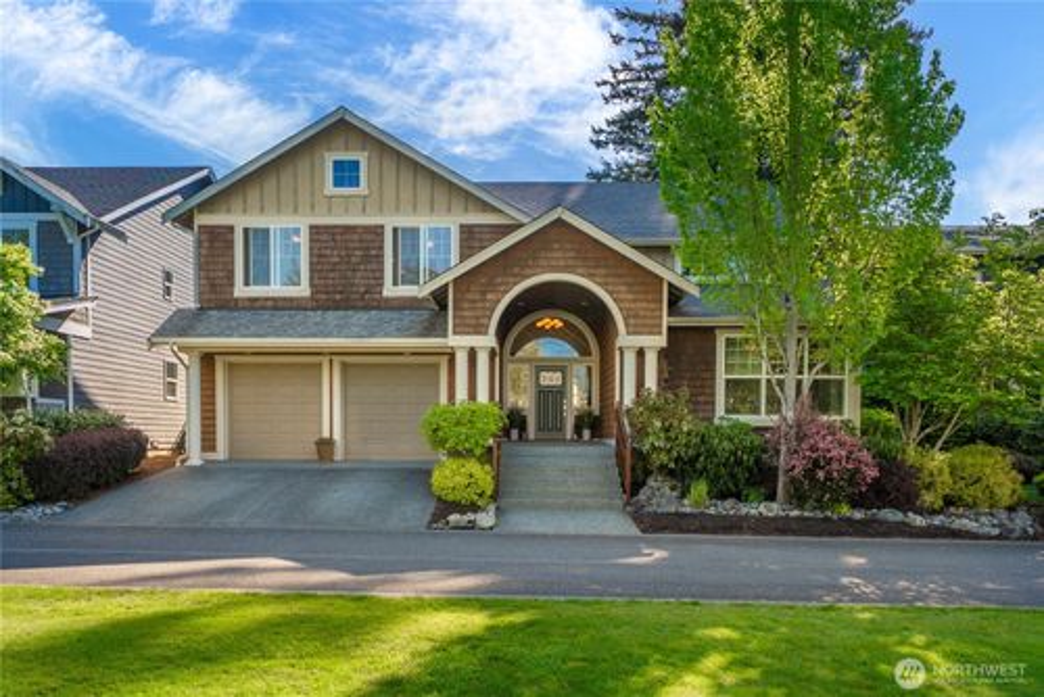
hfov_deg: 90.0
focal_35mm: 18
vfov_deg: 67.5
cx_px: 522
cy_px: 348
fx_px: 522
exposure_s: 1/50
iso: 80
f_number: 7.1
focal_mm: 18
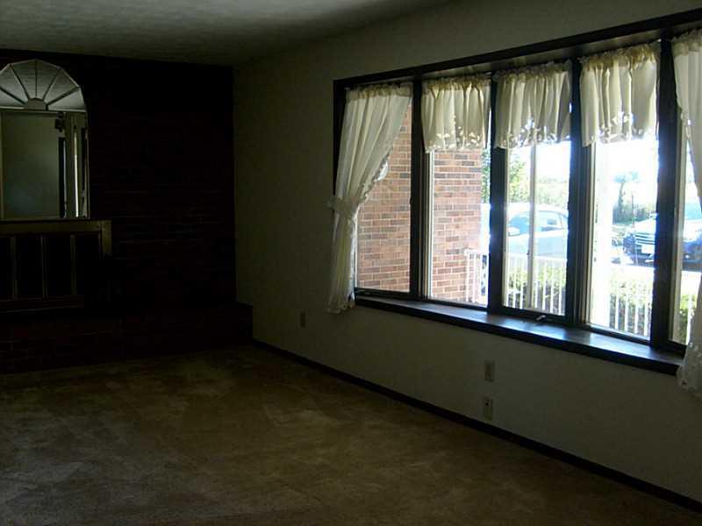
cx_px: 351
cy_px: 263
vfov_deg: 40.7
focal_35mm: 35
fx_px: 710
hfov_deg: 52.6
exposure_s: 1/60
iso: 80
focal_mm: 5.8
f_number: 2.8
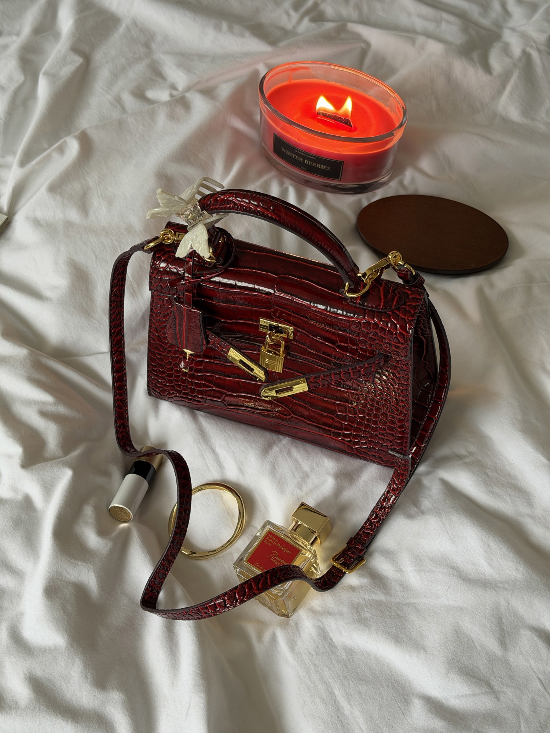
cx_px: 275
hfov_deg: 30.3
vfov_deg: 39.7
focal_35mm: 48
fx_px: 1017
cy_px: 366
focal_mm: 6.76
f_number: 1.78
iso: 125
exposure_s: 1/60
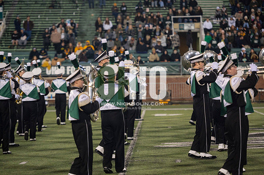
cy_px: 88
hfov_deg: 13.7
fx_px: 1099
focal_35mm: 150
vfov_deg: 9.1
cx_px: 132
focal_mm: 150
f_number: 2.8
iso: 1000
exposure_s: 1/500
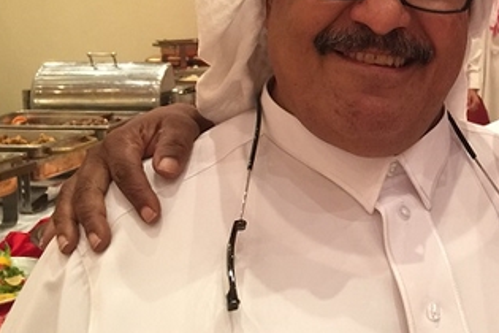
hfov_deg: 28.0
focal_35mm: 67
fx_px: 929
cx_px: 515
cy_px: 102
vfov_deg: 20.2
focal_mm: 4.15
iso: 100
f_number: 2.2
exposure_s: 1/15
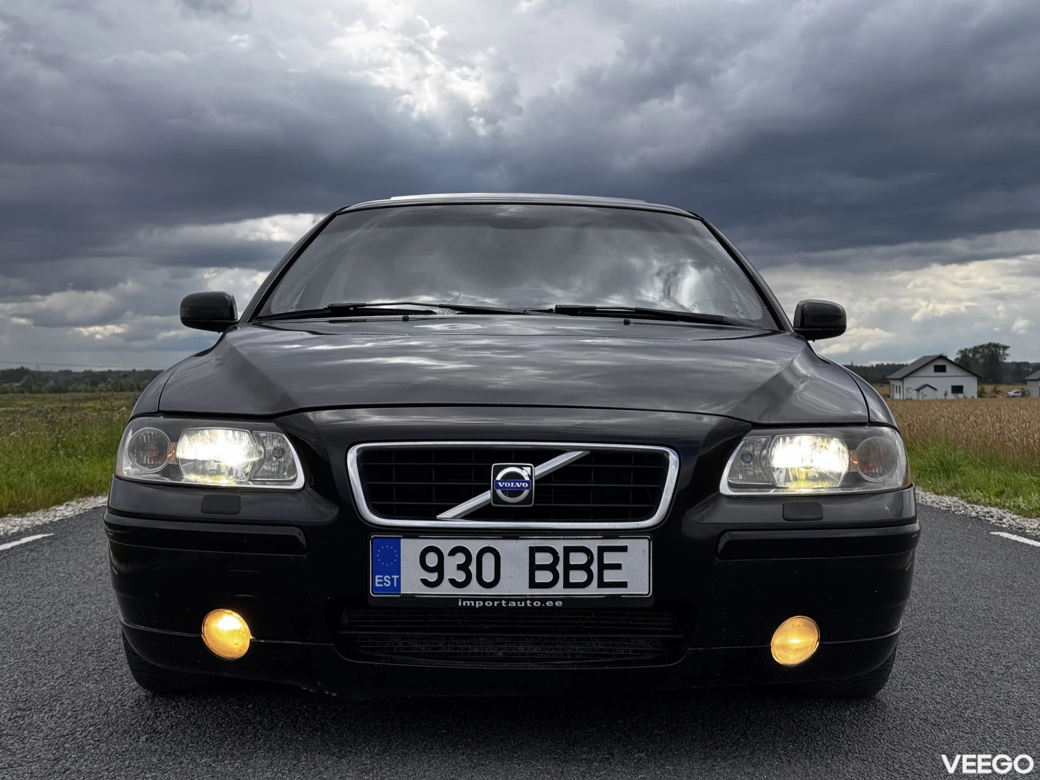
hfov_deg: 39.7
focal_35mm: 48
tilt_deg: -0.8
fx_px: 1442
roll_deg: +0.8
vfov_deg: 30.3
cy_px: 390
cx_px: 520
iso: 64
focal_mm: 6.76
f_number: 1.78
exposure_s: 1/1524
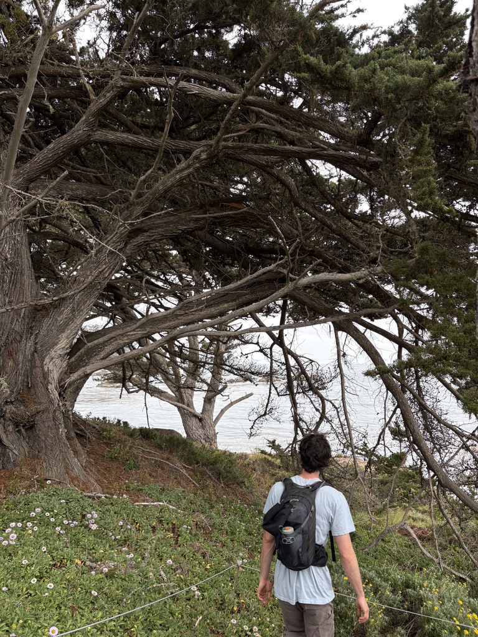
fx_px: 479
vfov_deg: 67.3
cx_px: 239
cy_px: 318
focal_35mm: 26
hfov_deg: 53.1
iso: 50
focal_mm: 5.96
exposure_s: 1/1364
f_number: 1.6
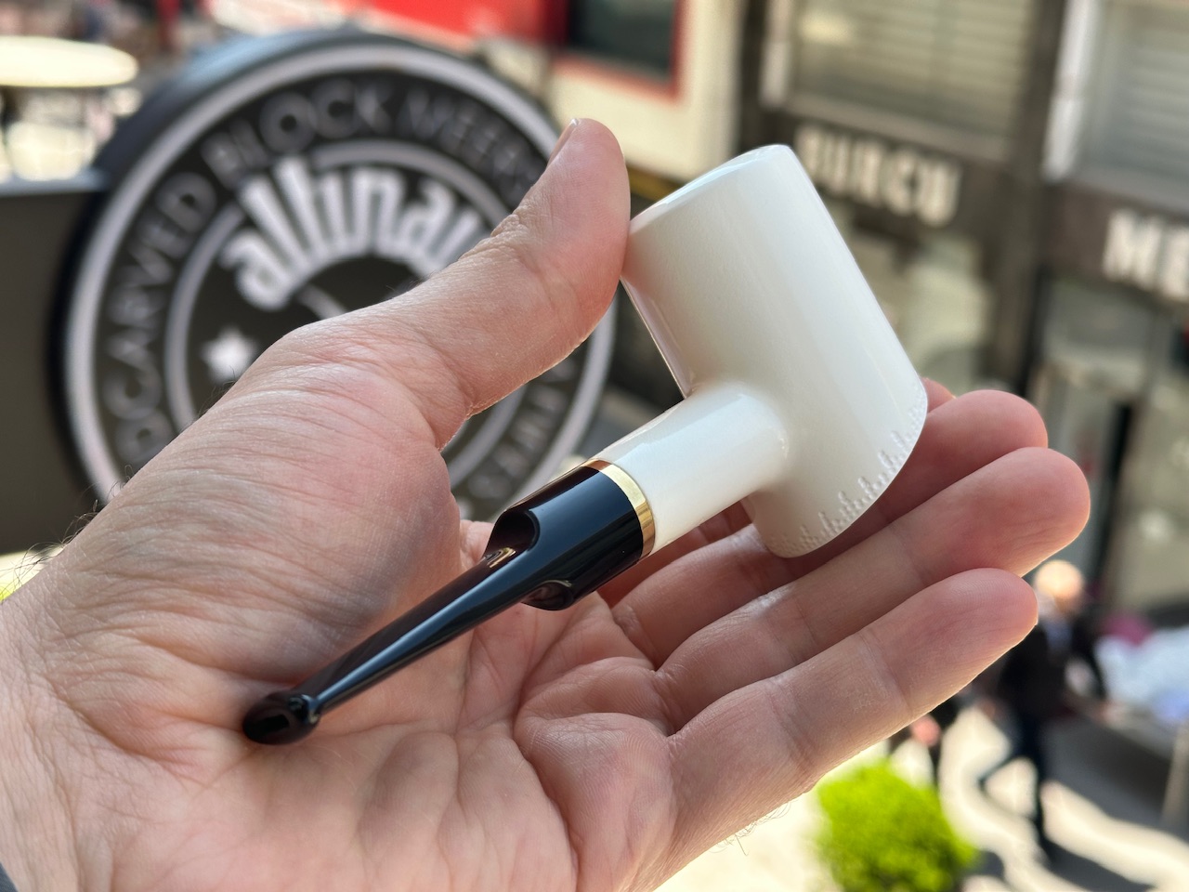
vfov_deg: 30.3
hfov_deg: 39.7
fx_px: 1649
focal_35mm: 48
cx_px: 594
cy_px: 446
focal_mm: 6.86
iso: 64
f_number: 1.78
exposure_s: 1/719
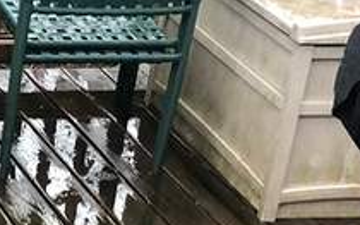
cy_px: 383
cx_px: -285
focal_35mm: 145
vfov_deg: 8.7
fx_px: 1422
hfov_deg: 13.1
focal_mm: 4
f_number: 1.8
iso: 32
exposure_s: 1/30
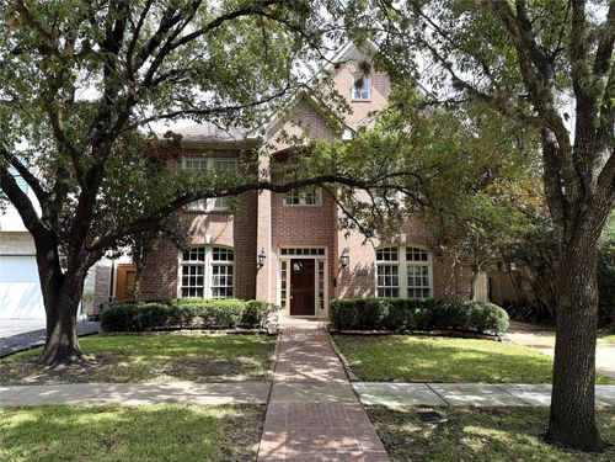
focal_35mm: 24
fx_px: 426
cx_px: 308
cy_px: 231
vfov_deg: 56.8
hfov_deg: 71.6
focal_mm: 6.76
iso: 100
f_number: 1.78
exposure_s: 1/1585
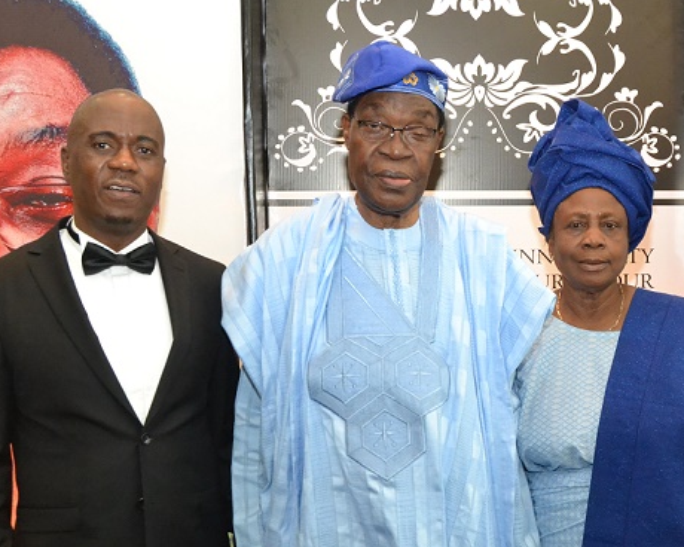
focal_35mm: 53
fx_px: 1073
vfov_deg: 28.5
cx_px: 471
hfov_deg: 34.9
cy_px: 357
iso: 3200
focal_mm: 22
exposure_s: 1/100
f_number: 5.6
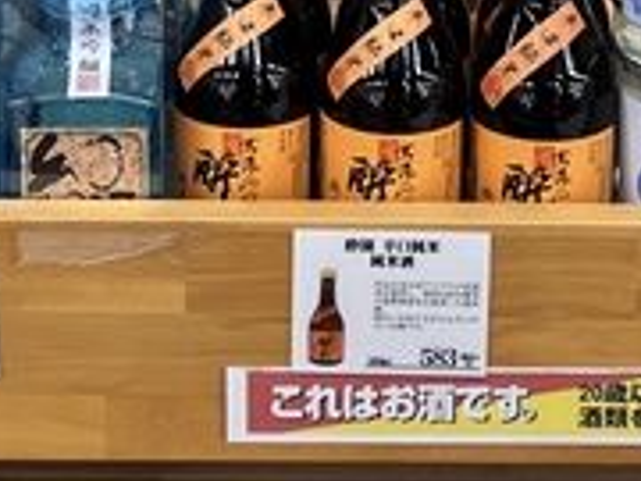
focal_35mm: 118
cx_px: 426
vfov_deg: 11.9
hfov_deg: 16.7
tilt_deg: -13.9
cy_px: -283
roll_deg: -0.3
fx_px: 2185
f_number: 1.5
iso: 80
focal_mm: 5.7
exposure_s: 1/60
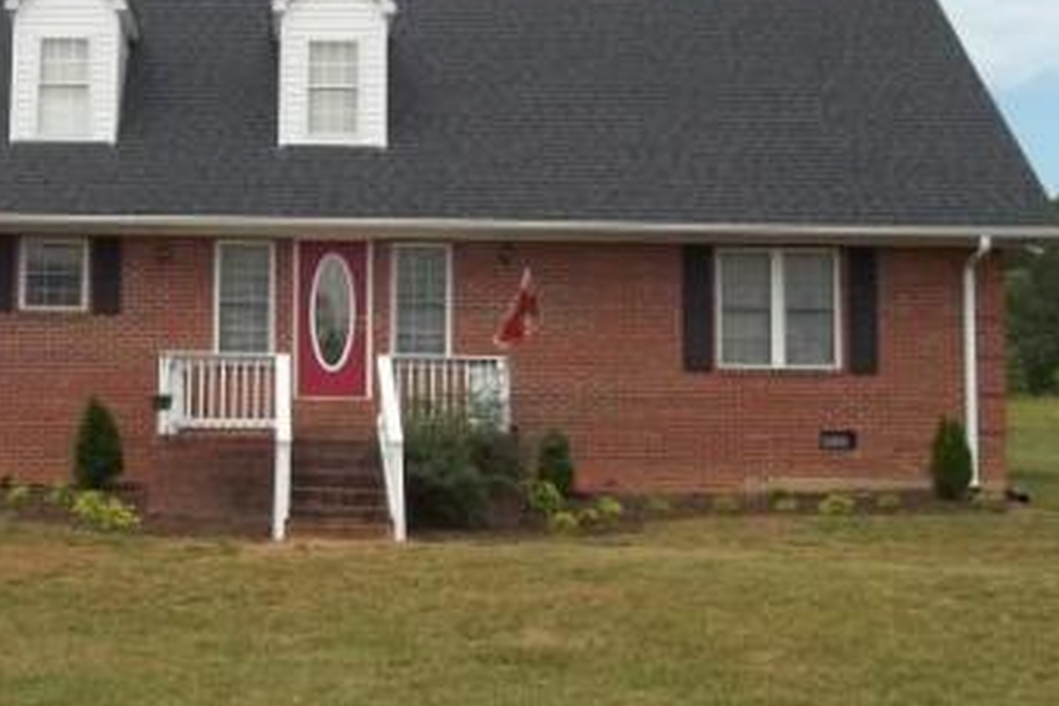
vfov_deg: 23.7
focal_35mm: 57
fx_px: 1677
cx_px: 225
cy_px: 291
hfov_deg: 34.1
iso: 64
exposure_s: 1/125
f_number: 8.8
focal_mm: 5.7
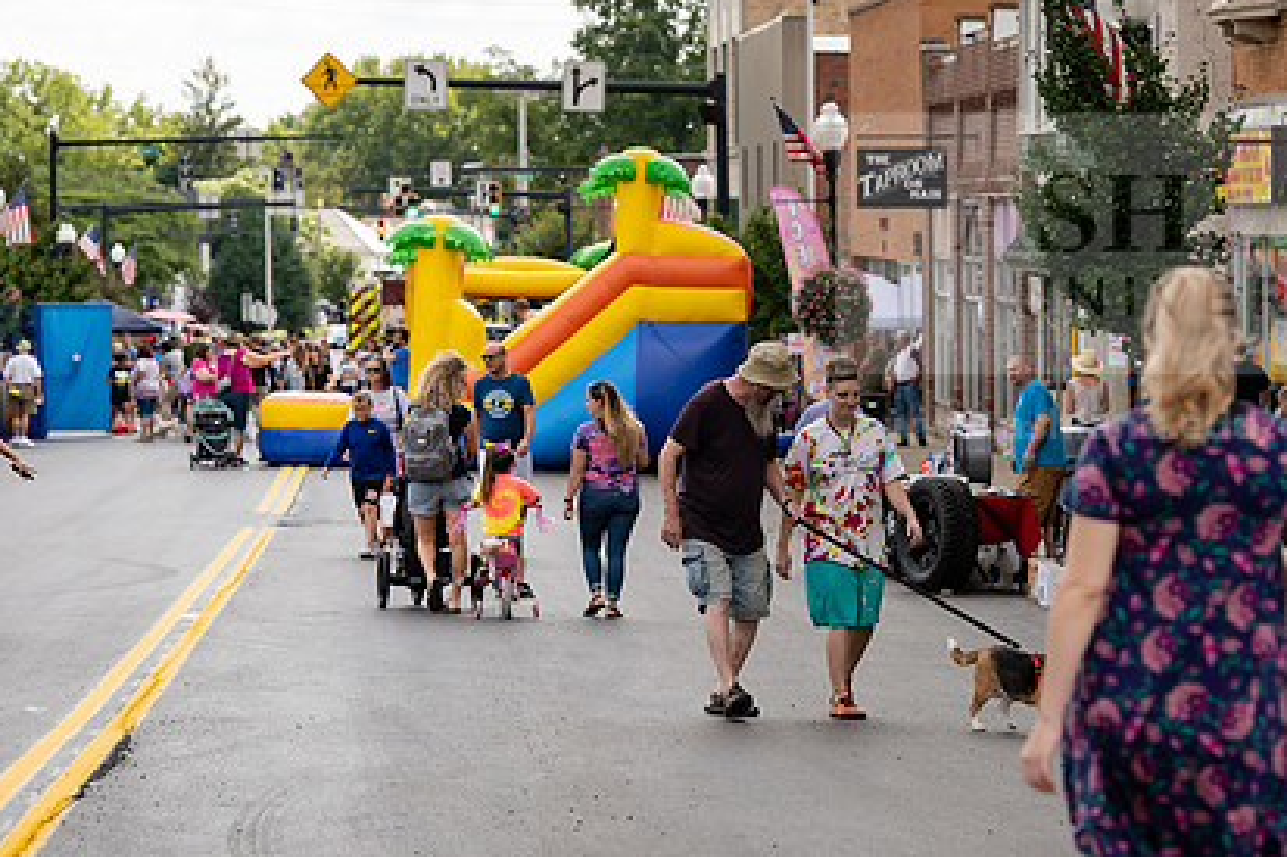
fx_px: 5825
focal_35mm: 163
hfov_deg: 12.6
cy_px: 491
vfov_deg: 8.4
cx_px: 742
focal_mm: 116
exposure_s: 1/400
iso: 160
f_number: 5.6
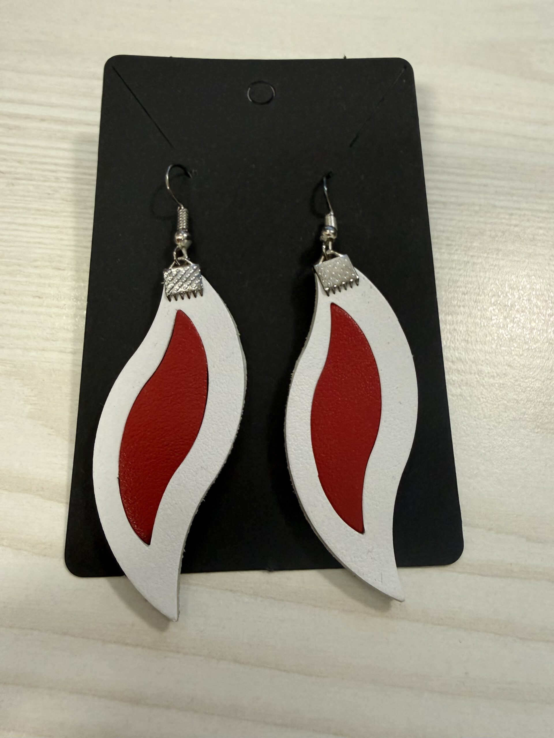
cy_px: 369
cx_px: 277
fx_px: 533
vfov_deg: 69.4
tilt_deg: -63.7
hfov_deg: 54.9
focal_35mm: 25
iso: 250
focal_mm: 2.22
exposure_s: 1/47
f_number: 2.2
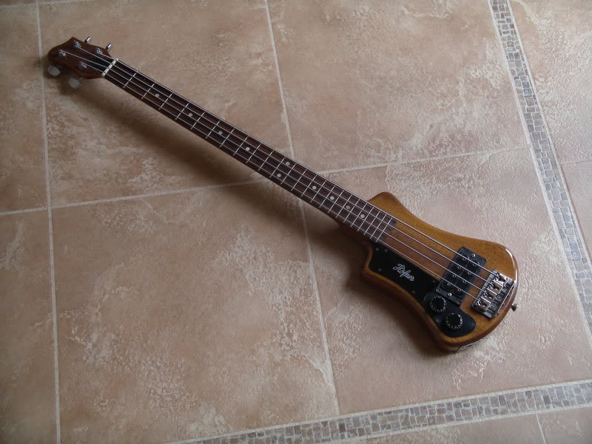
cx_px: 296
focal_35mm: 52
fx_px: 890
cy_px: 222
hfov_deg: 36.8
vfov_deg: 28.1
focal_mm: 10.9
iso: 200
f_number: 3.2
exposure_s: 1/15
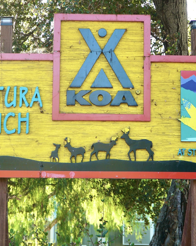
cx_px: 95
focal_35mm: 90
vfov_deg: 21.2
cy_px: 100
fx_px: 653
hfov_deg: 17.1
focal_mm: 45
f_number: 5
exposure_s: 1/125
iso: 200
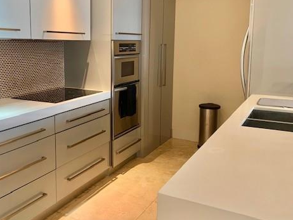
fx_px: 305
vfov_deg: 39.5
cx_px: 98
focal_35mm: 36
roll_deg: +0.4
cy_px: 89
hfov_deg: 50.4
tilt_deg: -7.6
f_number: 1.8
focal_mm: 4.25
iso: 100
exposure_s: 1/60
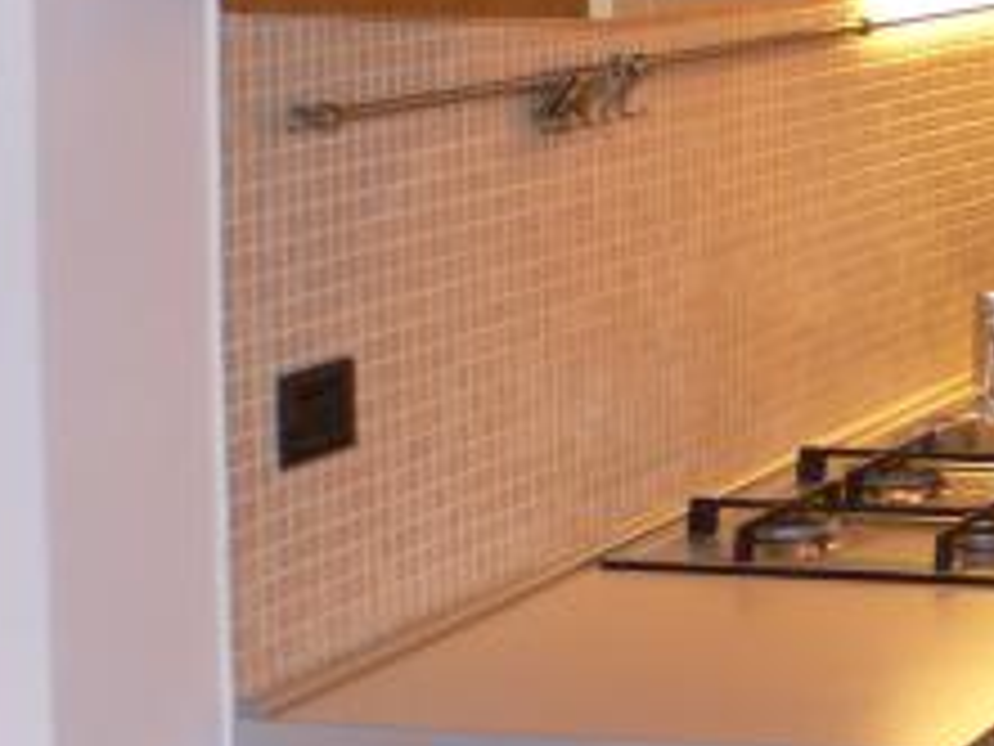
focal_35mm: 123
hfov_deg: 14.5
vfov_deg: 12.0
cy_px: 58
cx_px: 1655
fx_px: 3534
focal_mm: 6.3
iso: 100
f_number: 2.8
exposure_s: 1/25
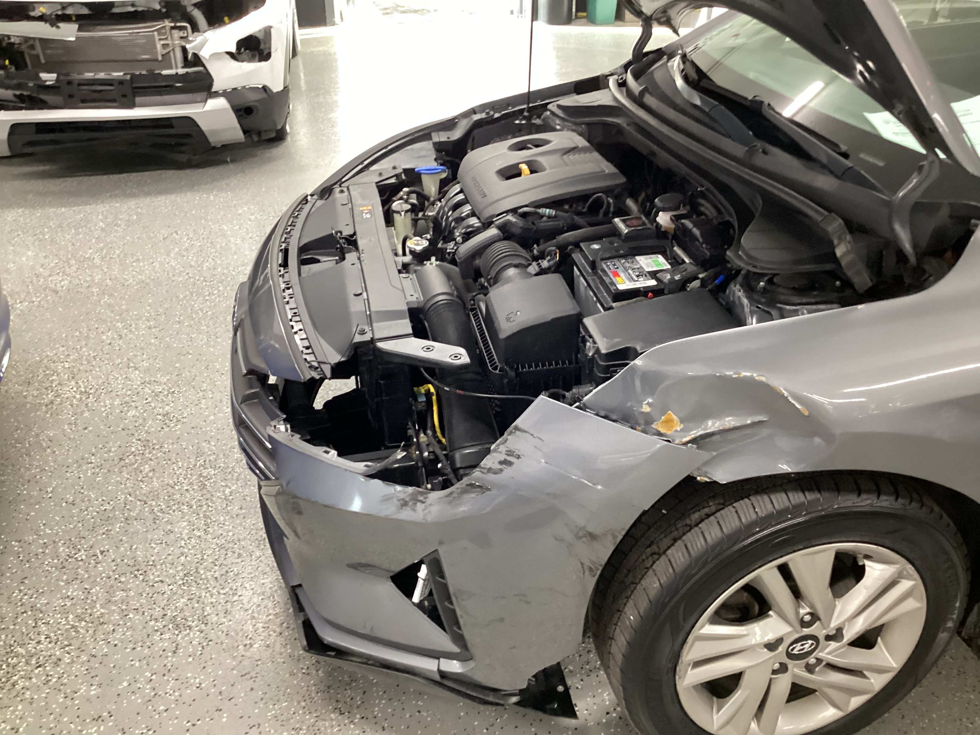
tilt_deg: -33.2
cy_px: 368
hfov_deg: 58.4
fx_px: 878
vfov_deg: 45.4
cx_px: 490
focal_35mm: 31
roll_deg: -0.1
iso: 320
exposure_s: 1/25
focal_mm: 3.3
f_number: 2.4
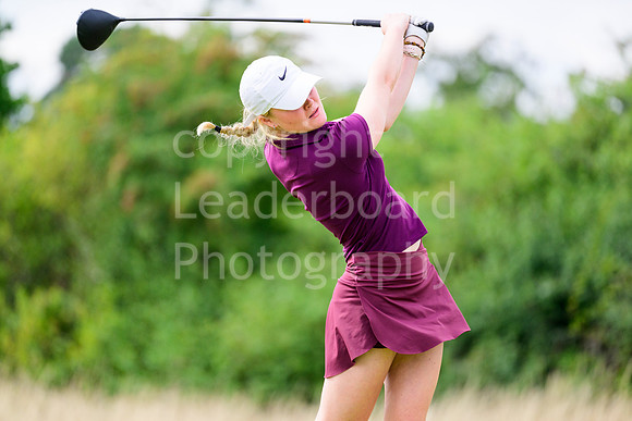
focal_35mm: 380
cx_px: 316
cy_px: 210
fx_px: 6672
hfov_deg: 5.4
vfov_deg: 3.6
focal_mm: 380
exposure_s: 1/2000
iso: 1000
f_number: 5.6
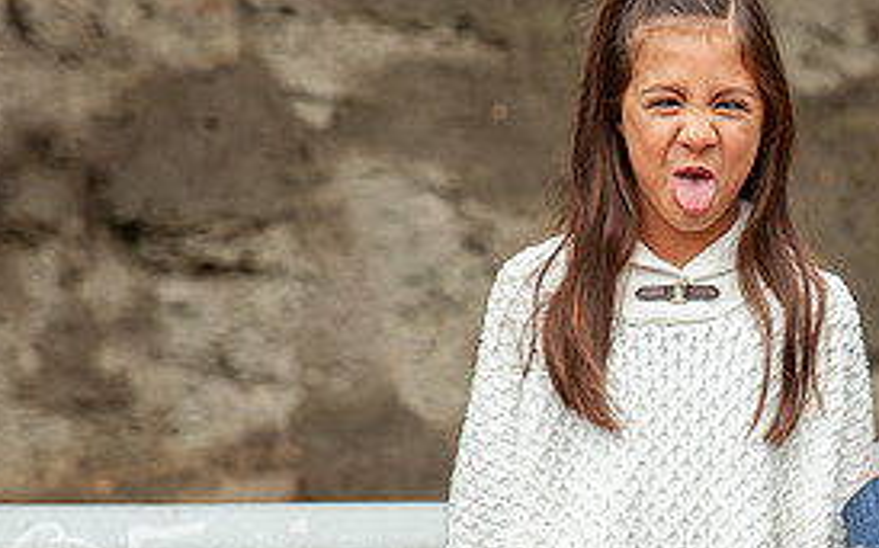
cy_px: 445
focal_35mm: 162
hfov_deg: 12.6
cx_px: 1037
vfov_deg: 8.1
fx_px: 3879
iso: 400
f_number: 4.5
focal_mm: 66
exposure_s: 1/160
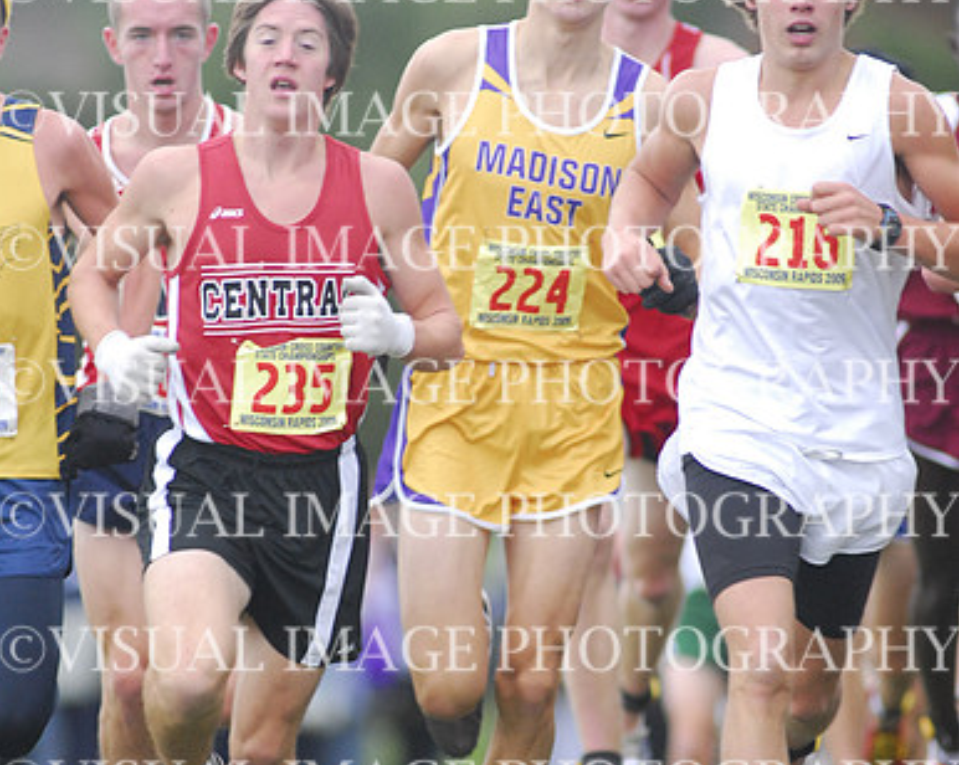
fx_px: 18033
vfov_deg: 2.4
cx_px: 480
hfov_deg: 3.0
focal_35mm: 636
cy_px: 450
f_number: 4
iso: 800
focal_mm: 300
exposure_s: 1/500
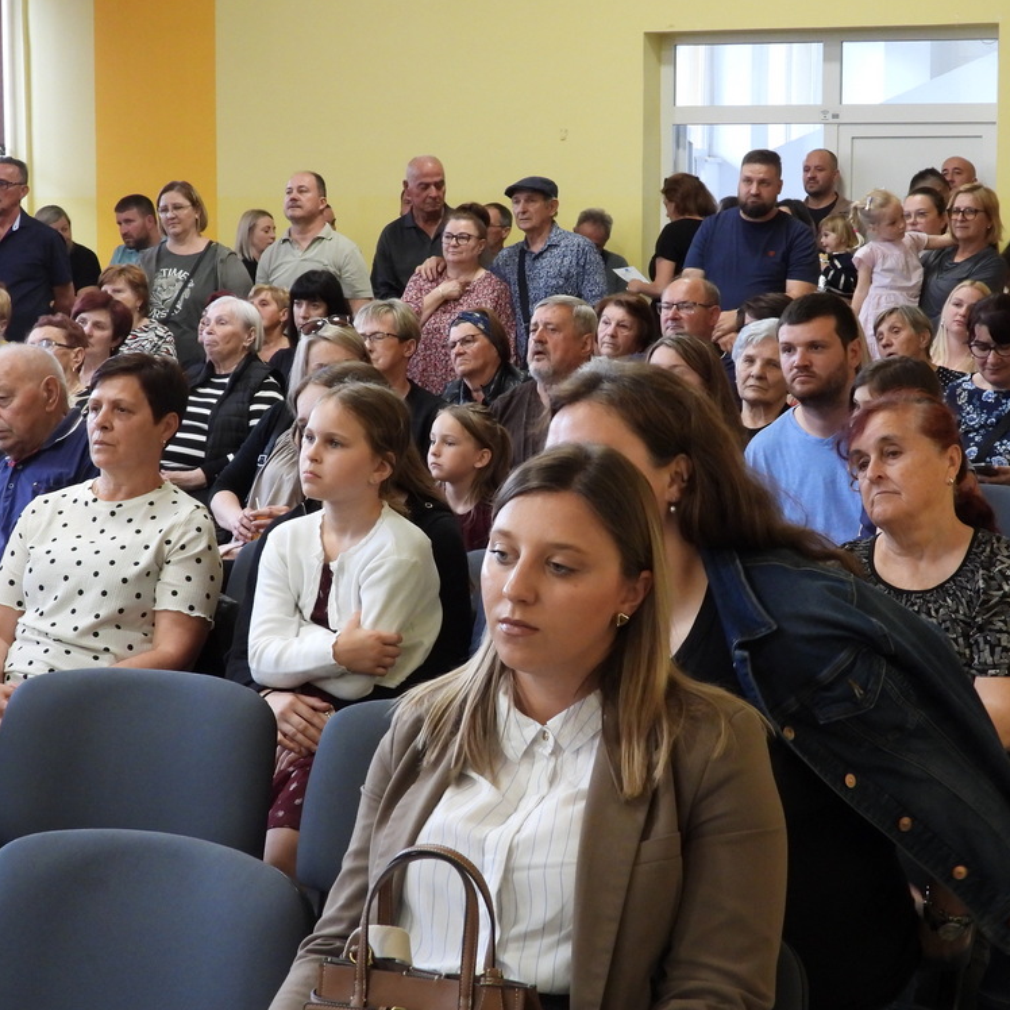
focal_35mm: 78
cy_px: 494
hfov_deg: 22.2
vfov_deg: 22.2
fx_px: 2575
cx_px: 548
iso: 400
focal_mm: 9.8
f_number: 3.5
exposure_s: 1/20
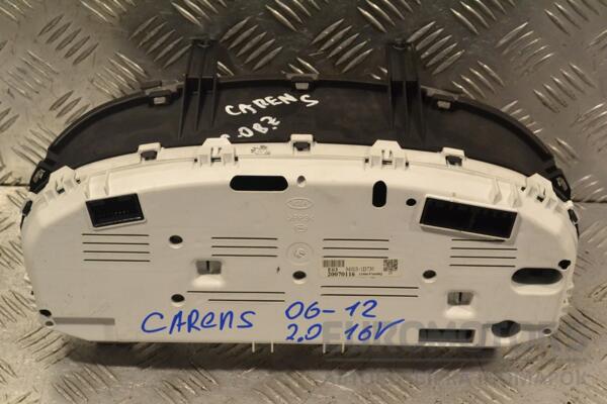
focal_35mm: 82
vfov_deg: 16.6
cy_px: 202
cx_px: 304
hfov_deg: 24.6
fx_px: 1391
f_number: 11
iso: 3200
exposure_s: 1/500
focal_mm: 55
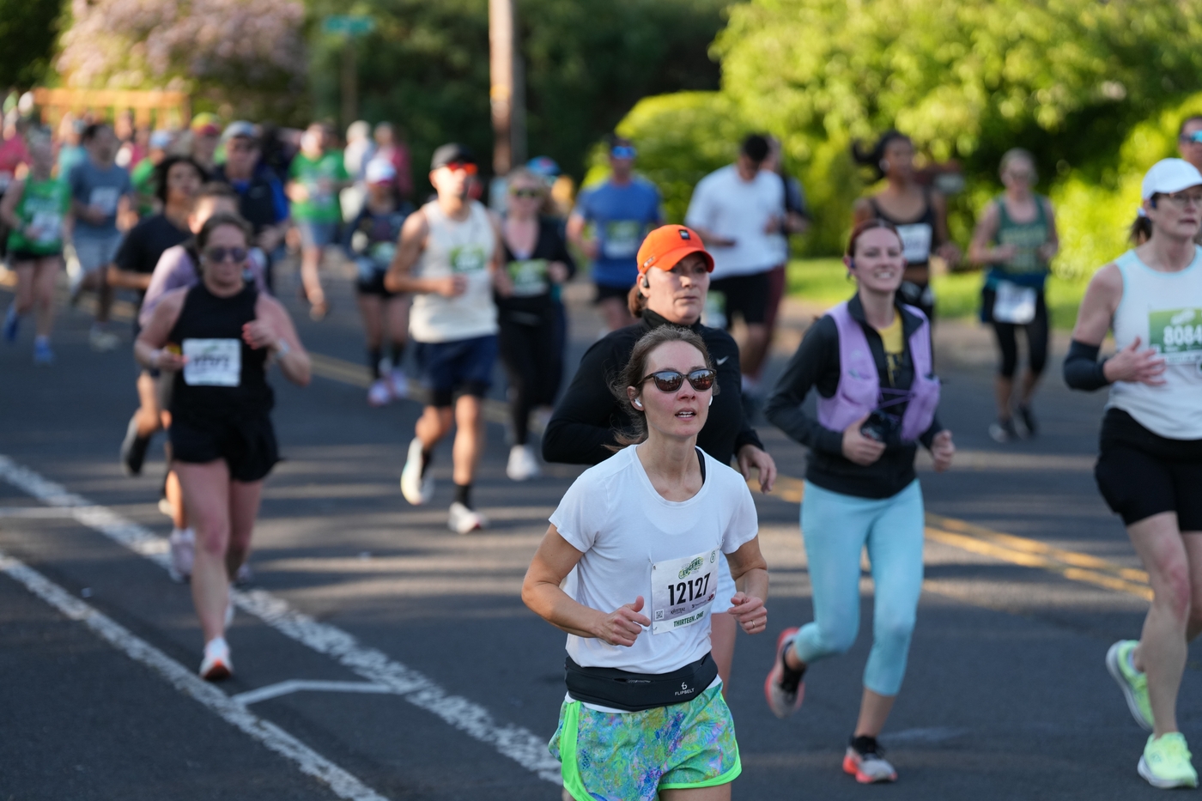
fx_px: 4106
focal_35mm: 123
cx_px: 601
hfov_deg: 16.7
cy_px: 400
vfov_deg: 11.1
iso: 640
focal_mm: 123
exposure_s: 1/2000
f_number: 2.8
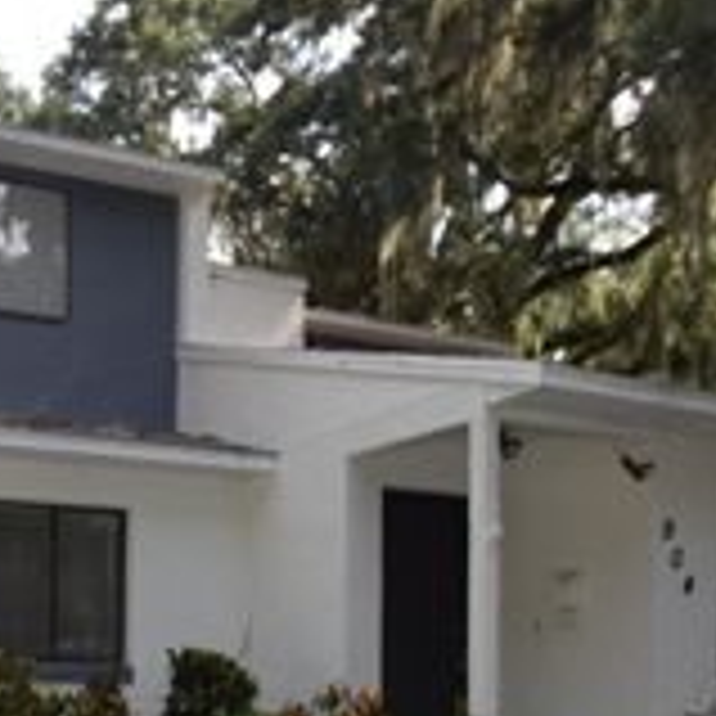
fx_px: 936
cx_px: 45
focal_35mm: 40
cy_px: 714
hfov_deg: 38.4
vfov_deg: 37.5
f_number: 6.3
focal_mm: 10
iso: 100
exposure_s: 1/160
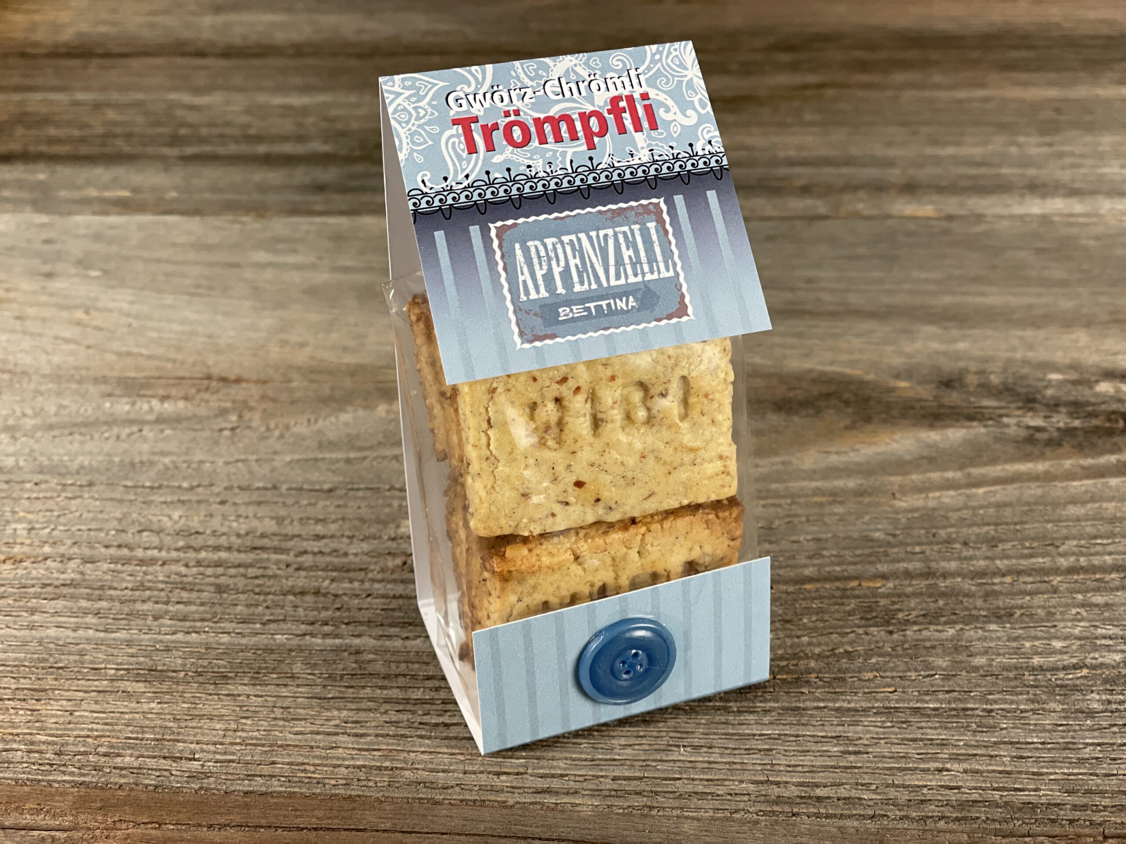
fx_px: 1691
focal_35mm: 52
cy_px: 422
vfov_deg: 28.0
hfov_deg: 36.8
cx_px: 563
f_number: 2
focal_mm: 6
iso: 125
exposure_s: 1/100
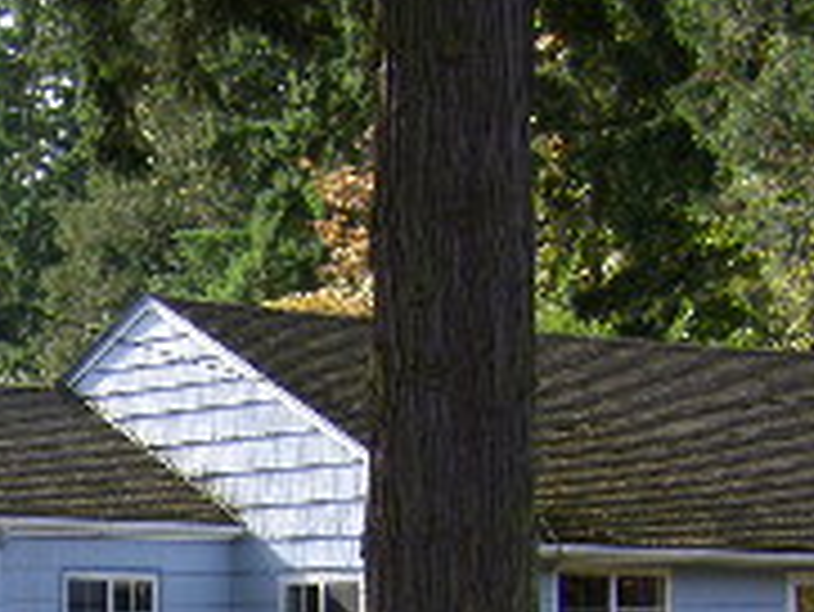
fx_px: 3153
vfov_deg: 10.8
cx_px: -45
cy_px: 832
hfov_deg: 14.4
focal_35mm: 134
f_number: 3.5
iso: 64
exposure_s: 1/125
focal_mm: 6.3
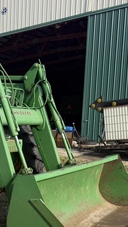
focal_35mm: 46
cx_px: -29
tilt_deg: -3.0
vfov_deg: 44.0
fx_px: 277
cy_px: 149
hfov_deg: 23.6
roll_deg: -1.6
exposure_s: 1/1464
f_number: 1.78
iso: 80
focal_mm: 6.76
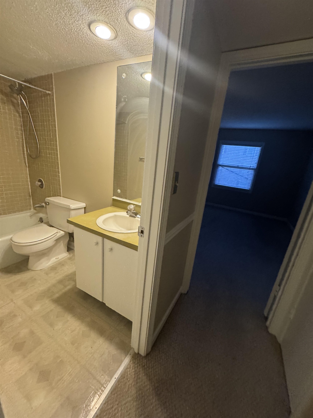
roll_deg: -3.2
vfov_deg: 102.1
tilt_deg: -13.1
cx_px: 156
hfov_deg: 85.7
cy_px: 209
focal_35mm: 14
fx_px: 169
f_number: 2.2
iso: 400
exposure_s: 1/60
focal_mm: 2.22
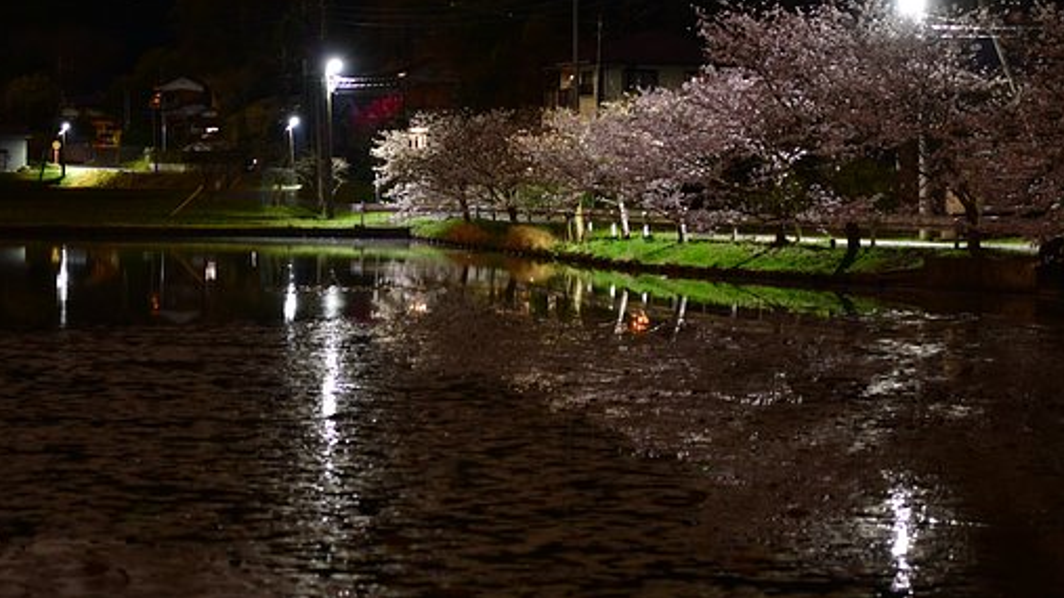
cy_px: 247
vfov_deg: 10.9
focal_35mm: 111
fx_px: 3131
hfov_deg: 19.3
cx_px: 529
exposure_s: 10
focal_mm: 70
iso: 200
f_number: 2.8
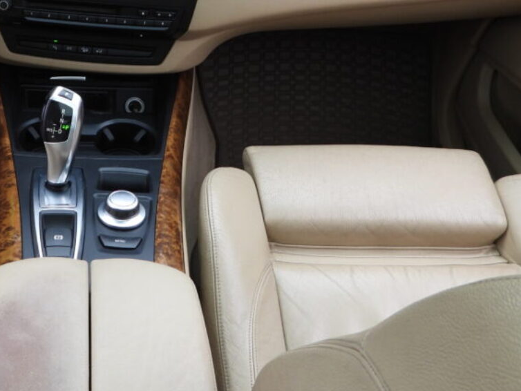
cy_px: 61
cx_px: 87
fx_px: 768
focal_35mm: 51
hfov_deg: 35.9
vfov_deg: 27.8
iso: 100
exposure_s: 1/80
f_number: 2.8
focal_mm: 4.3
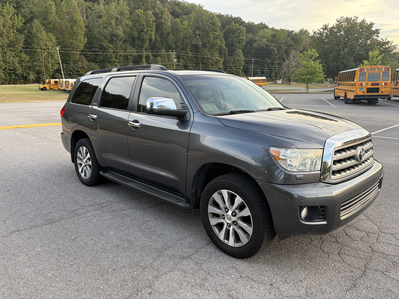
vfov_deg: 53.1
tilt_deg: -8.1
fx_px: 300
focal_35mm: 26
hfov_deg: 67.3
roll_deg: +1.2
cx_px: 200
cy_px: 150
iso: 80
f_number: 1.6
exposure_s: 1/190
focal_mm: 5.96
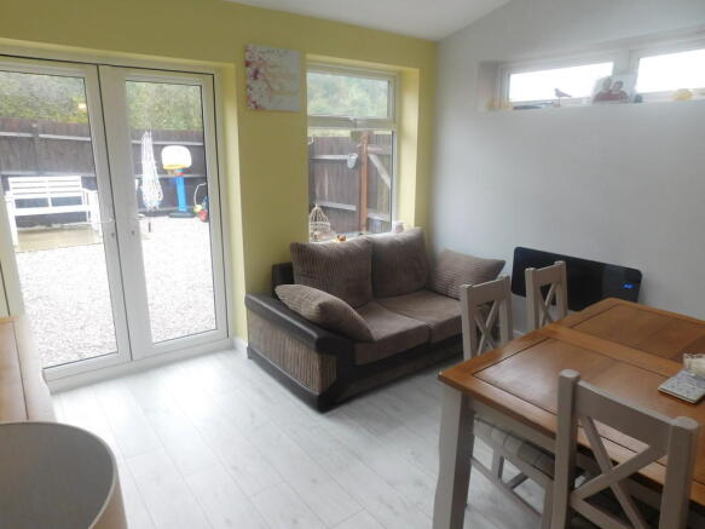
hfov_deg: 73.9
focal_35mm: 23
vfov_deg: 58.9
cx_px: 352
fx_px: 468
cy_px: 264
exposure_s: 1/30
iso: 180
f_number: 3
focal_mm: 4
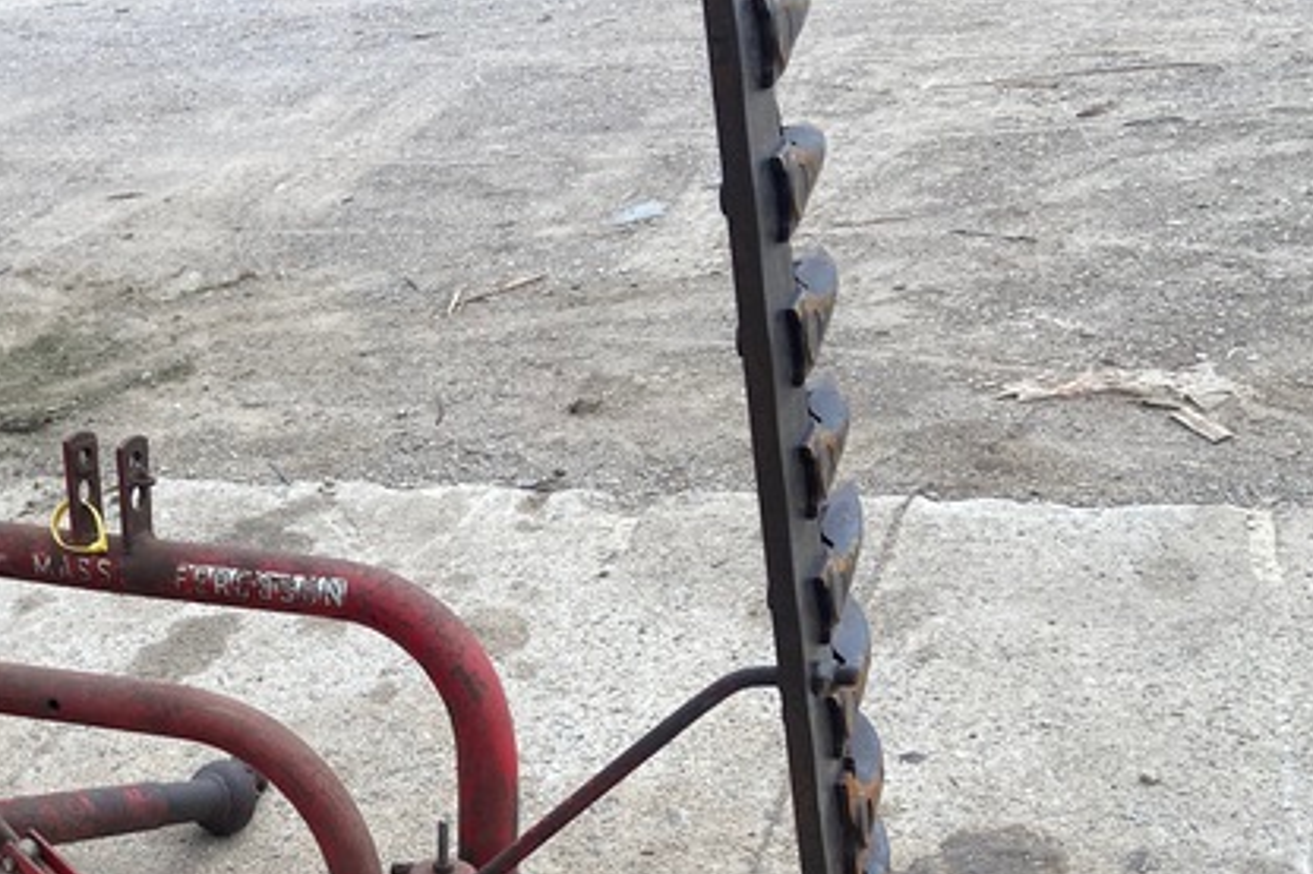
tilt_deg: -38.3
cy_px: 912
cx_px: 284
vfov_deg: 24.6
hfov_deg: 37.0
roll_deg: +10.1
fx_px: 1896
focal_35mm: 52
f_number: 1.8
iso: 32
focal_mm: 4.25
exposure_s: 1/369
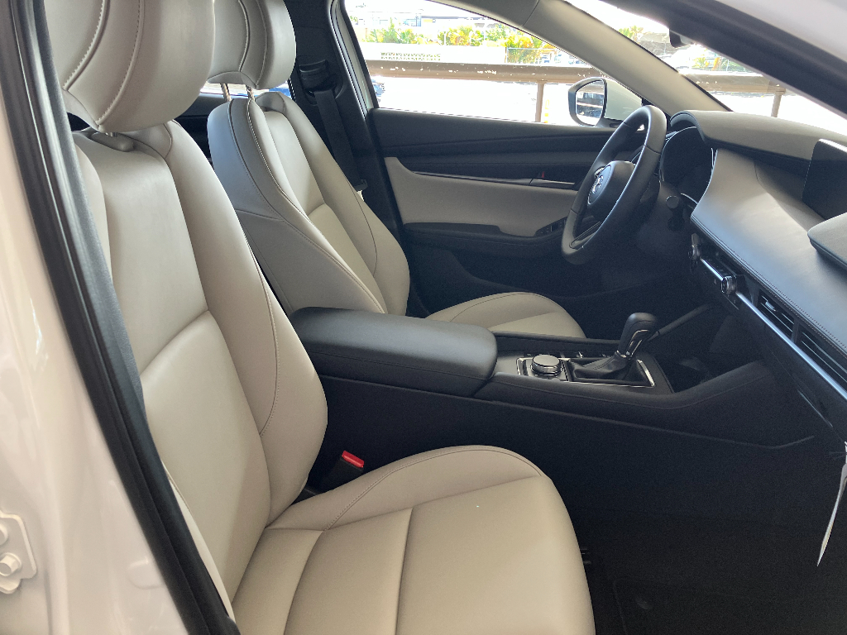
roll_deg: -1.6
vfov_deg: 49.7
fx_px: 685
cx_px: 424
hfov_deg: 63.4
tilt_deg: -20.2
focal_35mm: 28
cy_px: 318
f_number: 1.8
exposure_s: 1/107
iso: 80
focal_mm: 3.99
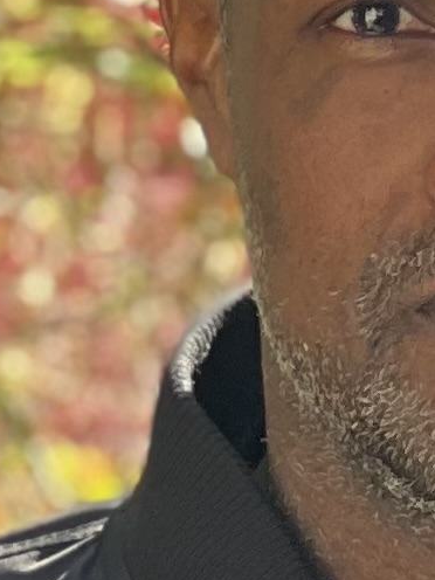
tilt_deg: -1.2
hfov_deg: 2.7
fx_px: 9165
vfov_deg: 3.6
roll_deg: -0.9
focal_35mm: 547
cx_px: 449
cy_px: 1503
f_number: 2.8
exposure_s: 1/121
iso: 64
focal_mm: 9
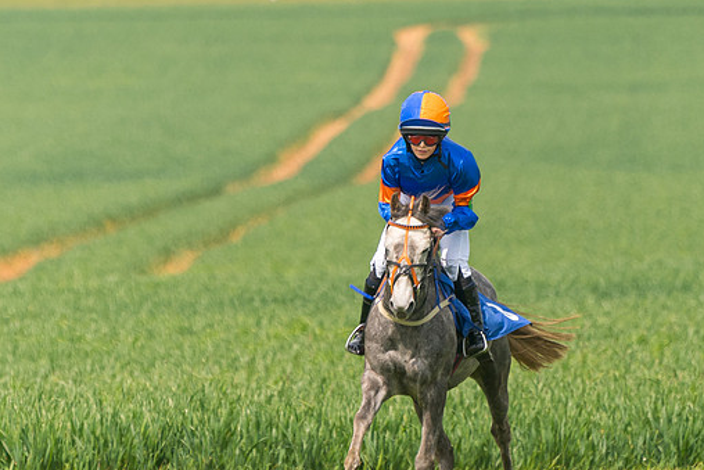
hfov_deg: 3.3
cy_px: 295
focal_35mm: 629
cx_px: 413
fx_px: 12303
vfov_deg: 2.2
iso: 400
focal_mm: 250
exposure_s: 1/2500
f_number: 4
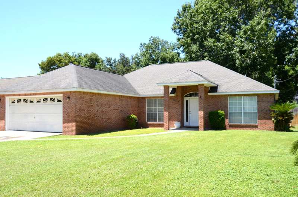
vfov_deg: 41.5
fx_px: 260
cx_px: 149
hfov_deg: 59.6
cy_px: 98
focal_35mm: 32
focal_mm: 21
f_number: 7.1
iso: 100
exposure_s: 1/250
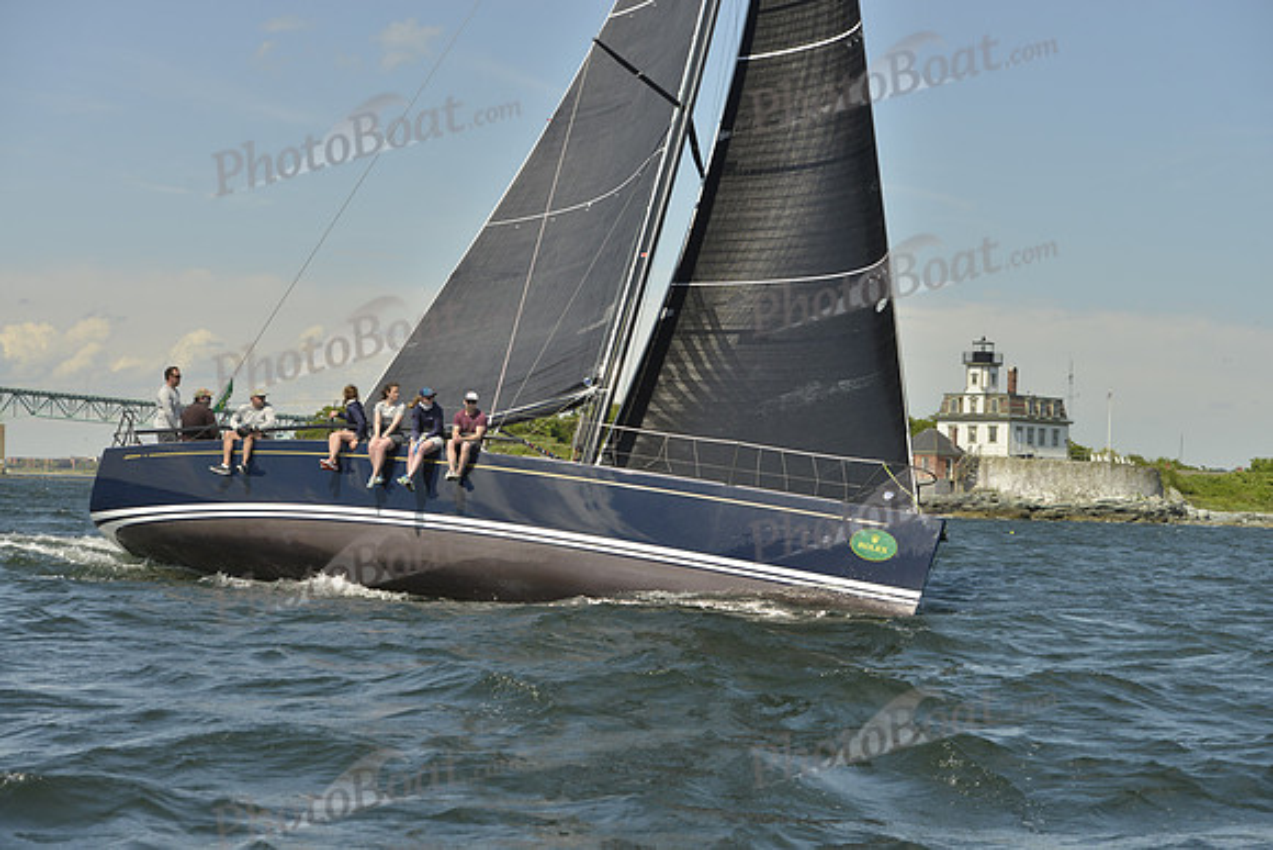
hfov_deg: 28.8
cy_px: 425
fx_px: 2476
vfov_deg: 19.5
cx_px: 636
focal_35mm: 70
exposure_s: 1/1600
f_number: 7.1
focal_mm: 70
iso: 280
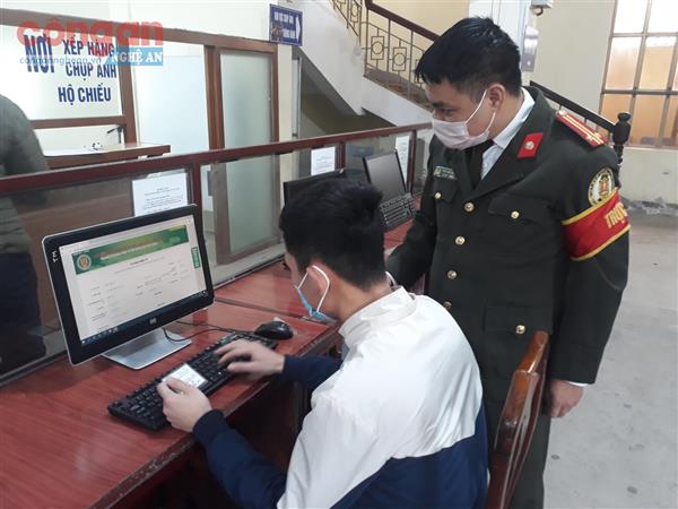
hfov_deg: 65.3
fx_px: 529
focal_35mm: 27
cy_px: 254
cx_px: 339
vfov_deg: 51.4
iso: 250
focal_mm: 3.71
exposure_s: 1/25
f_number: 1.7
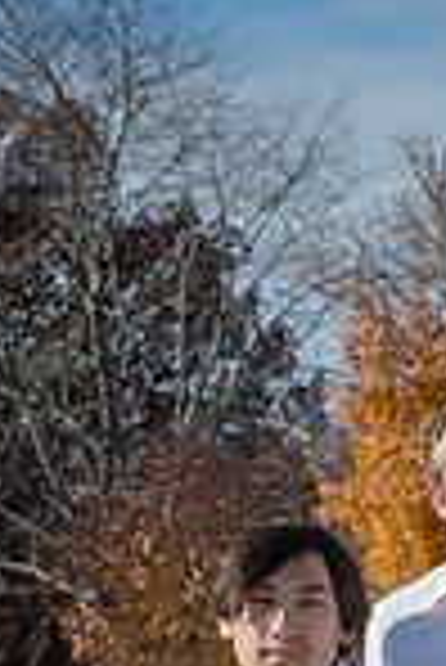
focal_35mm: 243
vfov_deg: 8.3
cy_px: 932
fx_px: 4505
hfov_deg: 5.6
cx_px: 604
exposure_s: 1/800
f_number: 10
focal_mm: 80
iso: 400
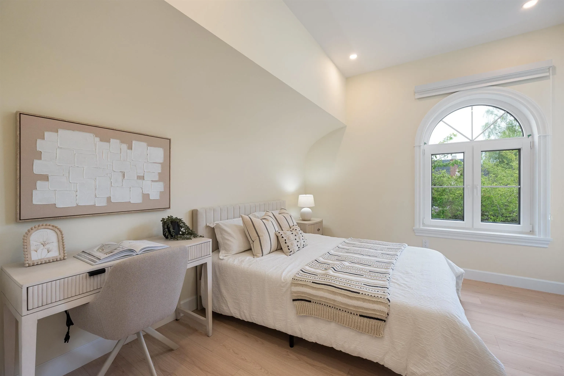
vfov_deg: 77.3
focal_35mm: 15
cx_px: 282
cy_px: 188
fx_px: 235
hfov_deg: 100.4
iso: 400
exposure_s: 1/8
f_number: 5
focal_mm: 10
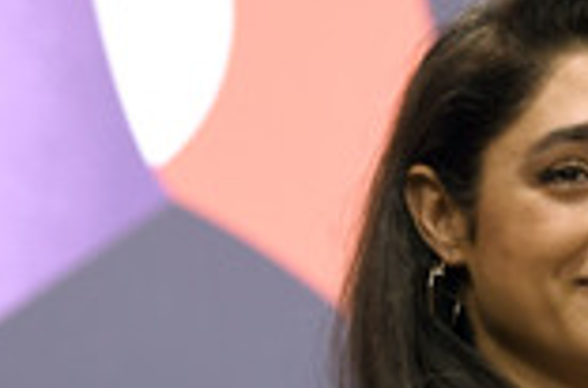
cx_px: 646
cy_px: 445
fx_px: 4722
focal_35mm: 290
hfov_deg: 7.1
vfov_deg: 4.7
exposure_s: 1/400
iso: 1000
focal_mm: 100
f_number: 3.2
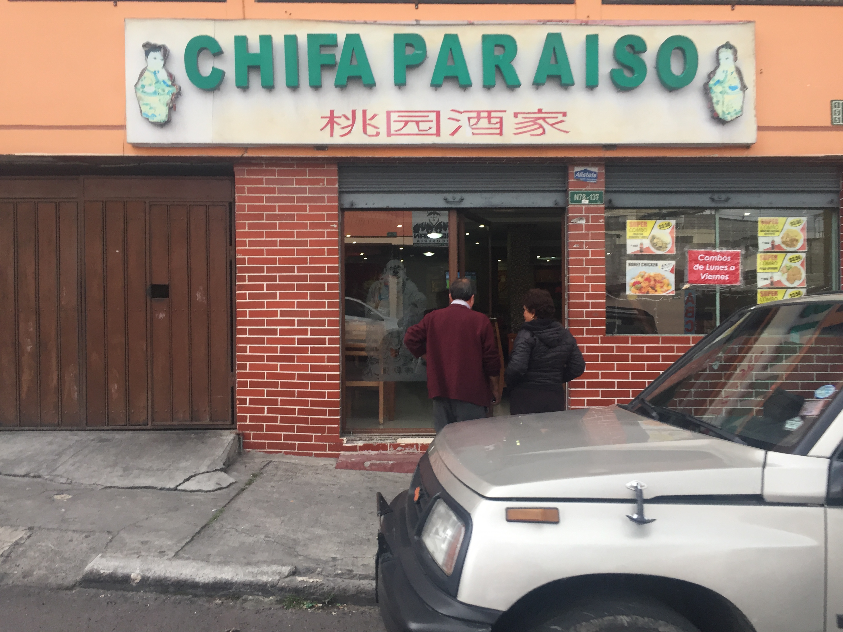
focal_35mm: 29
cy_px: 316
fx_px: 706
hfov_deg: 61.7
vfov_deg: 48.2
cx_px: 422
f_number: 2.2
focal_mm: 4.15
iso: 32
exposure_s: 1/40
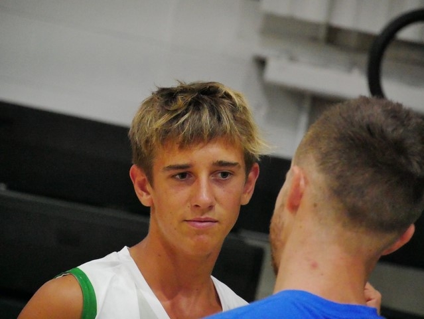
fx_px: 3432
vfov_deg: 5.3
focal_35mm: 280
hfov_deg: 7.1
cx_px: 212
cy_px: 160
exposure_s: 1/320
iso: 12800
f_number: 5.6
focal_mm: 140
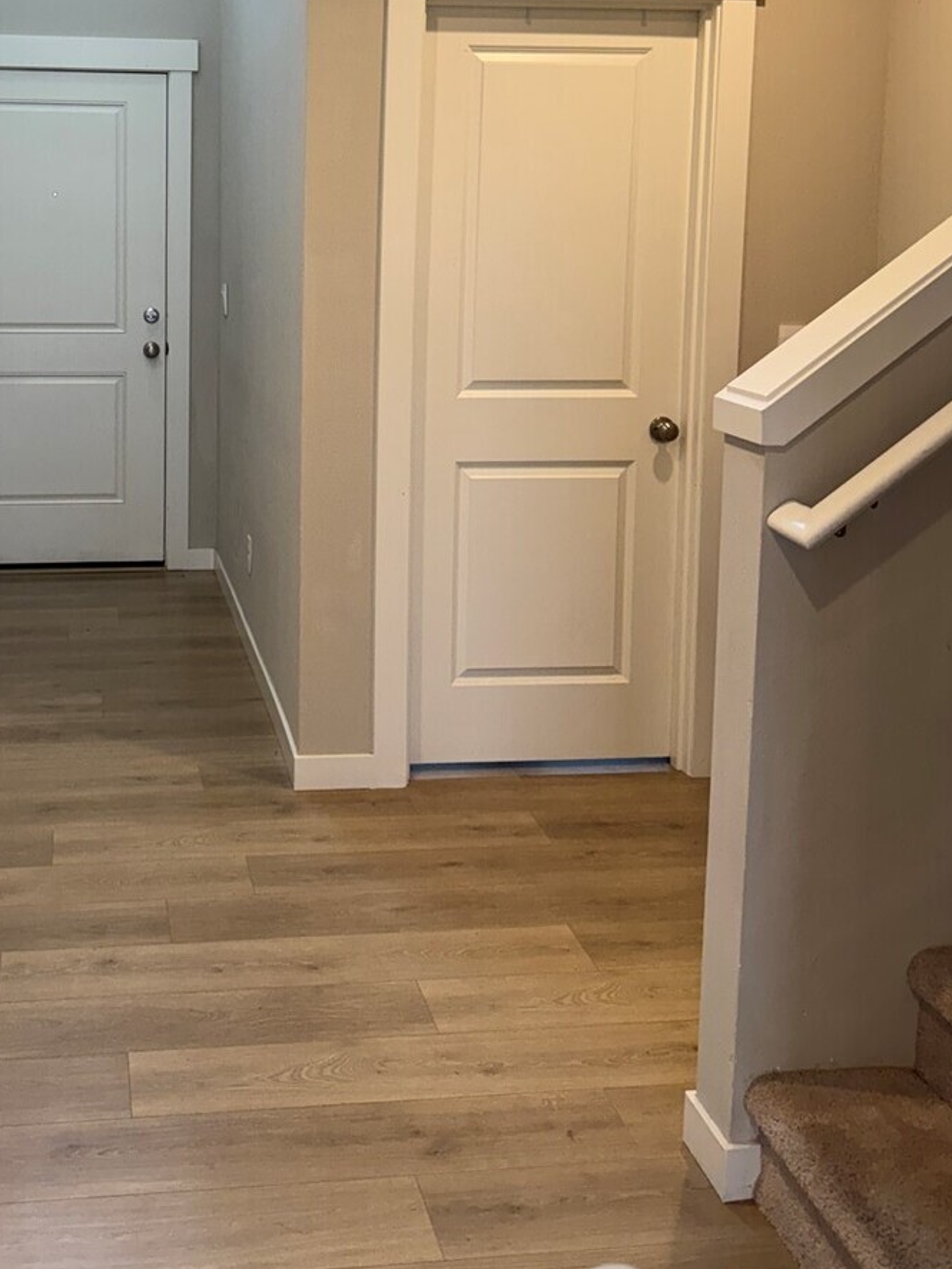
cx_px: 232
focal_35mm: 39
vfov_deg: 46.4
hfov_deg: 36.0
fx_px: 1429
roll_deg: -0.6
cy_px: 345
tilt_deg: -5.2
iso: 200
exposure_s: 1/120
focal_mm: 6.76
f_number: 1.78
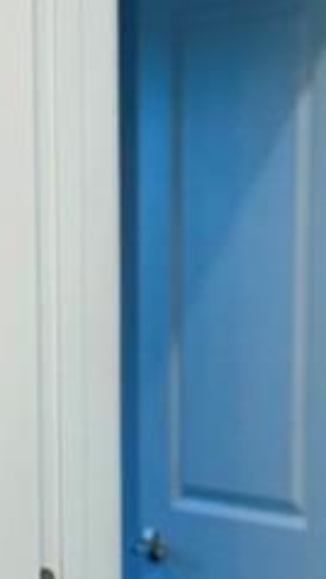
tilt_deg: -13.6
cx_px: 151
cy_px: 888
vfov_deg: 12.1
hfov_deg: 7.2
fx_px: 2595
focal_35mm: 169
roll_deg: +0.2
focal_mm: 6.76
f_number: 1.78
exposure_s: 1/120
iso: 200
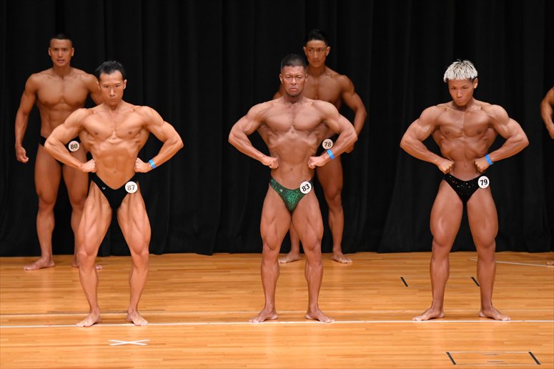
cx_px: 277
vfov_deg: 5.7
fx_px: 3692
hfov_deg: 8.6
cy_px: 184
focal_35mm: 240
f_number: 5.6
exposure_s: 1/400
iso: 4000
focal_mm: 160
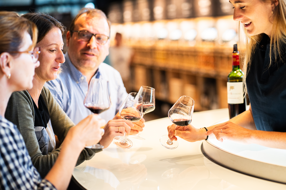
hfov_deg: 23.9
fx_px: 675
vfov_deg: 16.1
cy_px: 95
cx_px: 143
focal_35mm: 85
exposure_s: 1/320
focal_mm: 85
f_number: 2.5
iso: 800
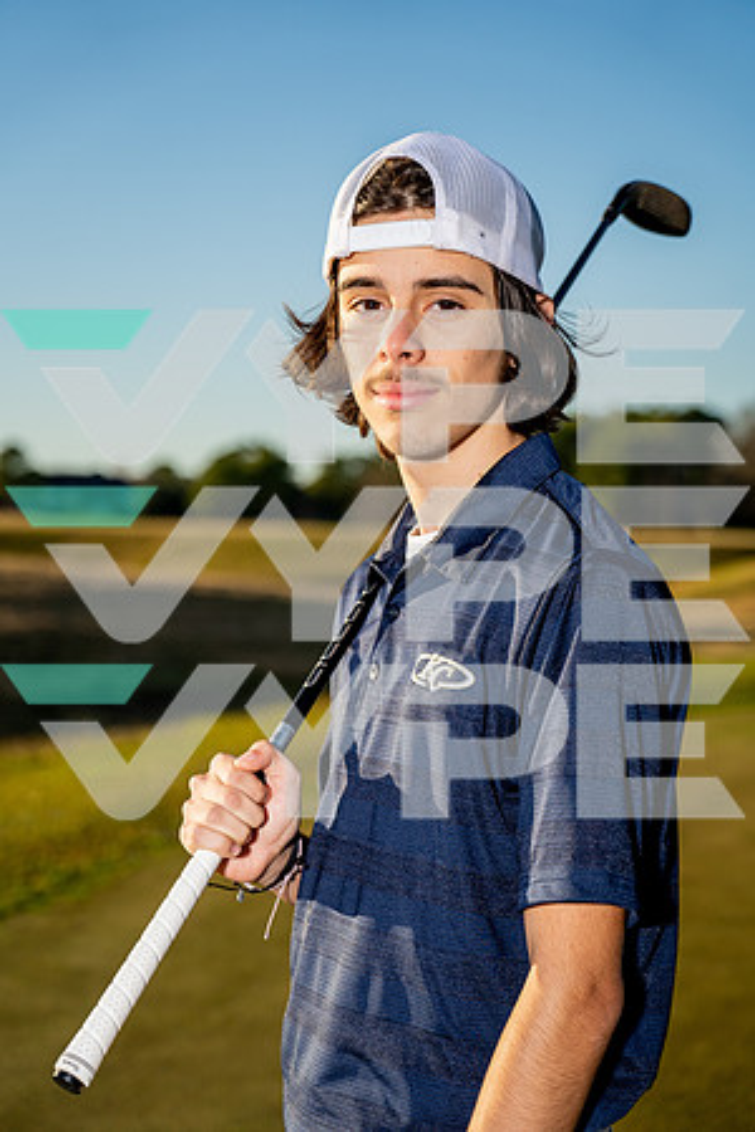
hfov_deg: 19.5
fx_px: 2202
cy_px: 566
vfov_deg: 28.8
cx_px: 378
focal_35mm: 70
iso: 100
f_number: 4
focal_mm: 70
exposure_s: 1/1250
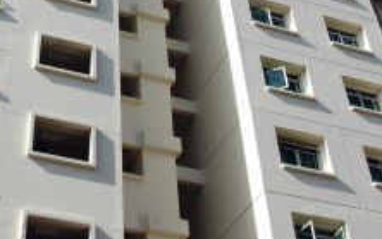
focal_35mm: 68
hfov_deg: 29.6
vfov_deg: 18.7
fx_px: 708
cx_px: 86
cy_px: 1
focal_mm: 18
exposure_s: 1/400
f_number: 9
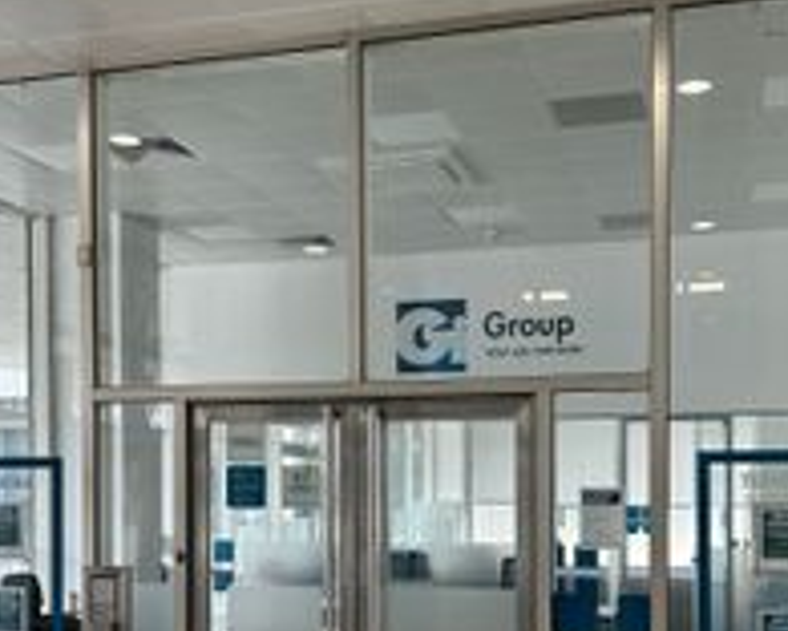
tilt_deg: +0.0
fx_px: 1119
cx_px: 400
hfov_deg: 38.8
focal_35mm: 48
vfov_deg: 30.8
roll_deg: +0.0
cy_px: 485
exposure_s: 1/120
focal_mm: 6.86
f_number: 1.78
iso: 64
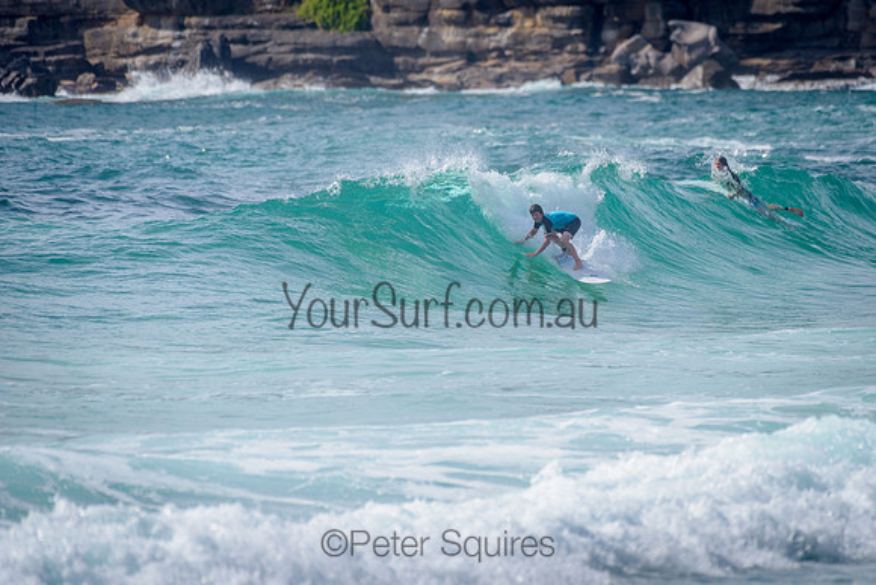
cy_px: 226
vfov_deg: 2.2
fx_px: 14919
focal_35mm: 613
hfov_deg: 3.4
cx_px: 537
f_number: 5.6
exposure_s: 1/2000
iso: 110
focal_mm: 500
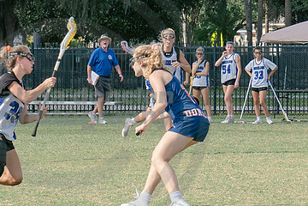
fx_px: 3063
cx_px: 164
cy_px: 67
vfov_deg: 3.8
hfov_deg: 5.8
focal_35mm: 358
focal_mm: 70
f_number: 5.6
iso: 250
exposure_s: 1/800
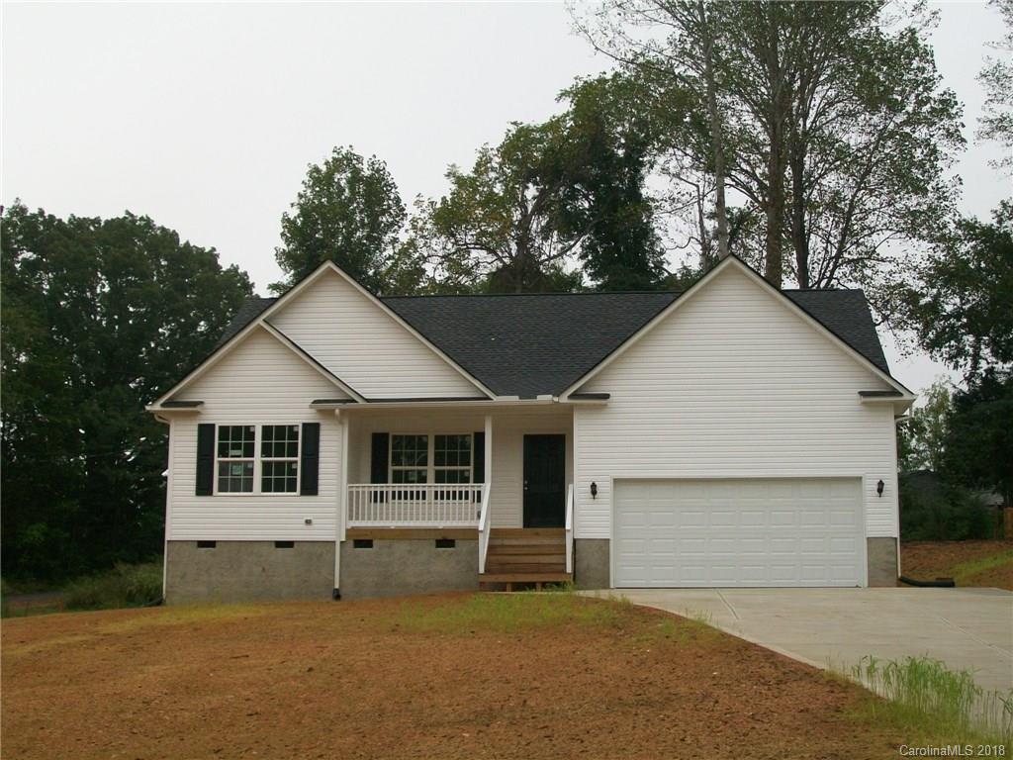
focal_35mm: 56
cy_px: 380
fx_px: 1639
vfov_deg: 26.1
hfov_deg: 34.3
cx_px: 506
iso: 64
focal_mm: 9.4
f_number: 3.3
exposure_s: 1/250
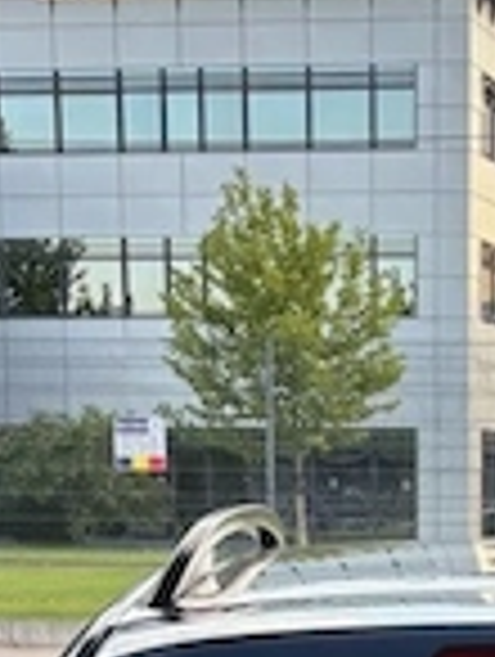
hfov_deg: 10.3
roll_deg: -0.6
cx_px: 549
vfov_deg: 12.4
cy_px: 1282
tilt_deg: -16.3
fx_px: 2700
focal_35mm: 142
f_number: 1.6
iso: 40
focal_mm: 5.96
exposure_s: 1/121
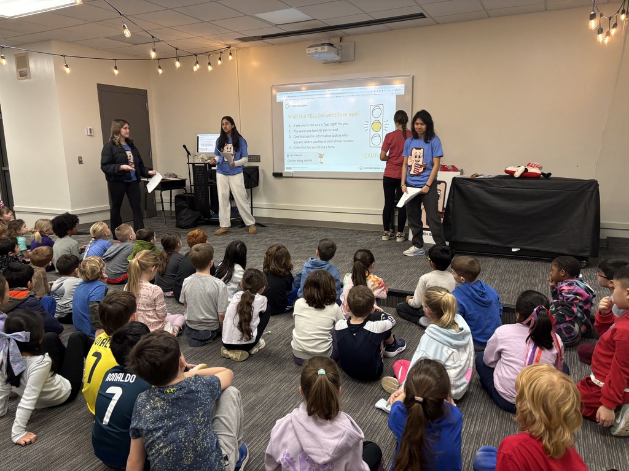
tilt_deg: -10.3
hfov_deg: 67.3
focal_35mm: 26
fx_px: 472
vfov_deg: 53.1
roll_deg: +0.1
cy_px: 236
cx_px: 314
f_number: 1.6
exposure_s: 1/120
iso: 125
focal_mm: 5.96
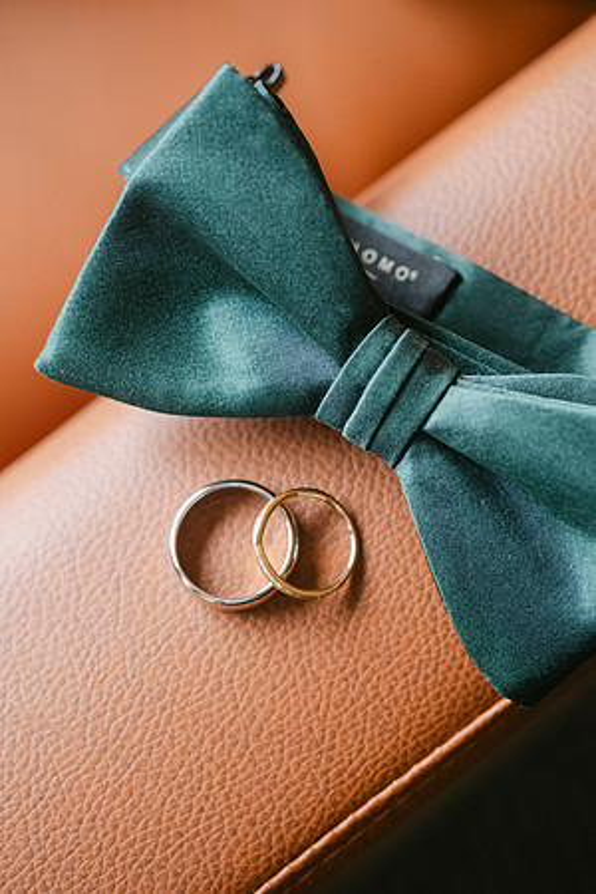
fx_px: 2235
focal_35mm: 90
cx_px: 298
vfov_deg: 22.6
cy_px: 447
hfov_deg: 15.2
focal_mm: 60
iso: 3200
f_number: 2.8
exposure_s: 1/90
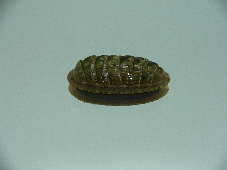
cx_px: 114
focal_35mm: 35
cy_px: 85
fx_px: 230
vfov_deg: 40.7
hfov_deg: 52.6
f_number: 2.8
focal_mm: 4.6
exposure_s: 1/60
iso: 80
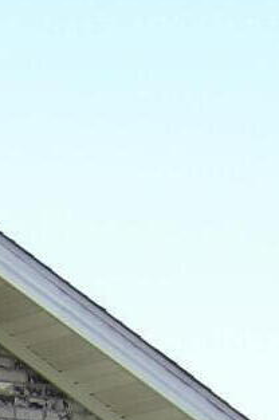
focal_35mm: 306
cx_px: -718
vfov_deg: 6.5
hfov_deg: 4.2
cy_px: 896
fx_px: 3565
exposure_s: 1/426
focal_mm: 8.2
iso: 100
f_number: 3.3
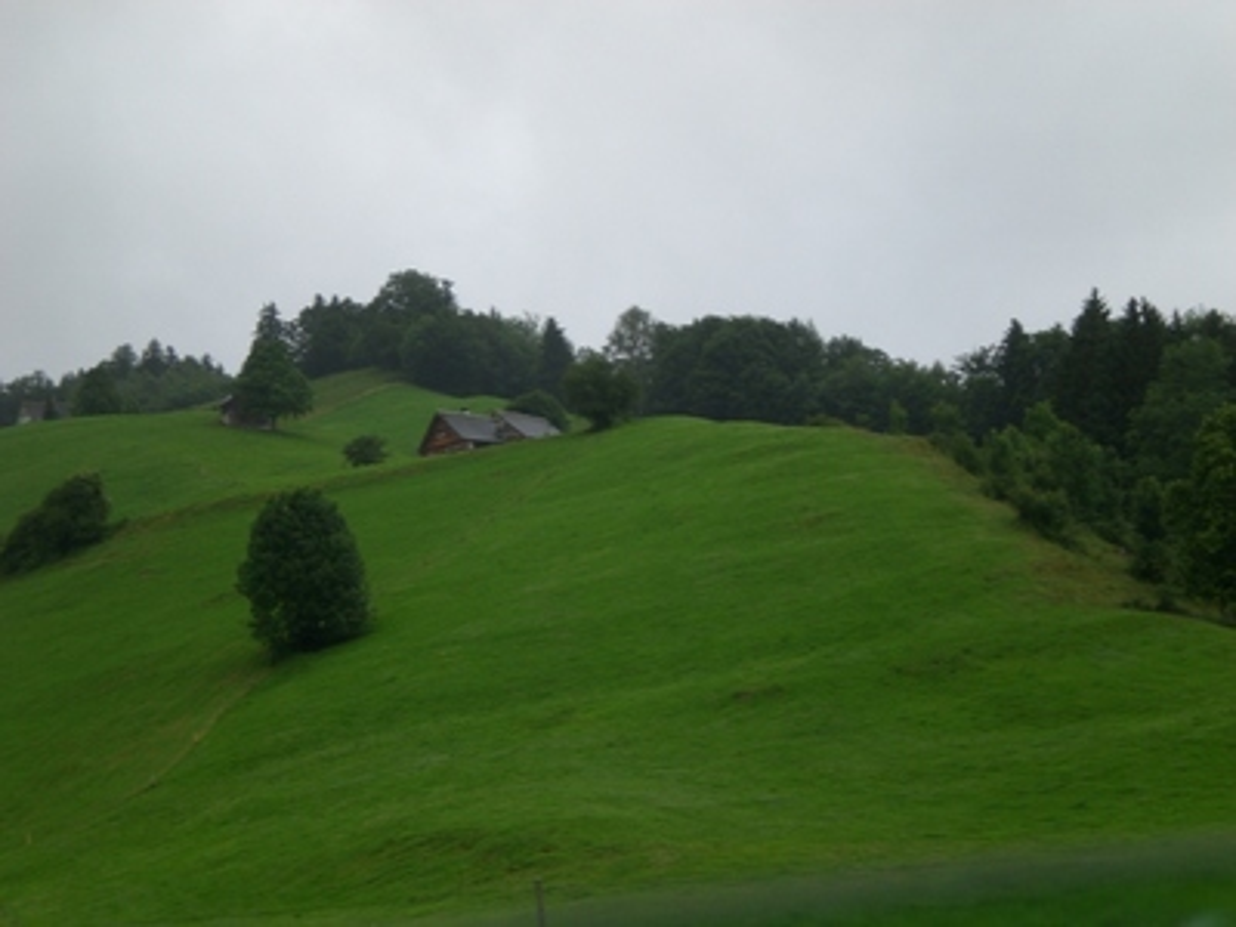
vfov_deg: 13.0
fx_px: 4070
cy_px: 464
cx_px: 618
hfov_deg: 17.3
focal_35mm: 114
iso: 50
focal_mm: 18.9
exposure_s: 1/125
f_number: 5.9
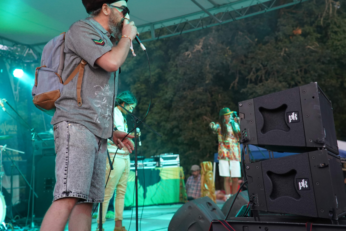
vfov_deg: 23.8
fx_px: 548
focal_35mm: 57
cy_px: 116
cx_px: 173
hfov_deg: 35.1
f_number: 4
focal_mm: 57
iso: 3200
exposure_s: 1/160
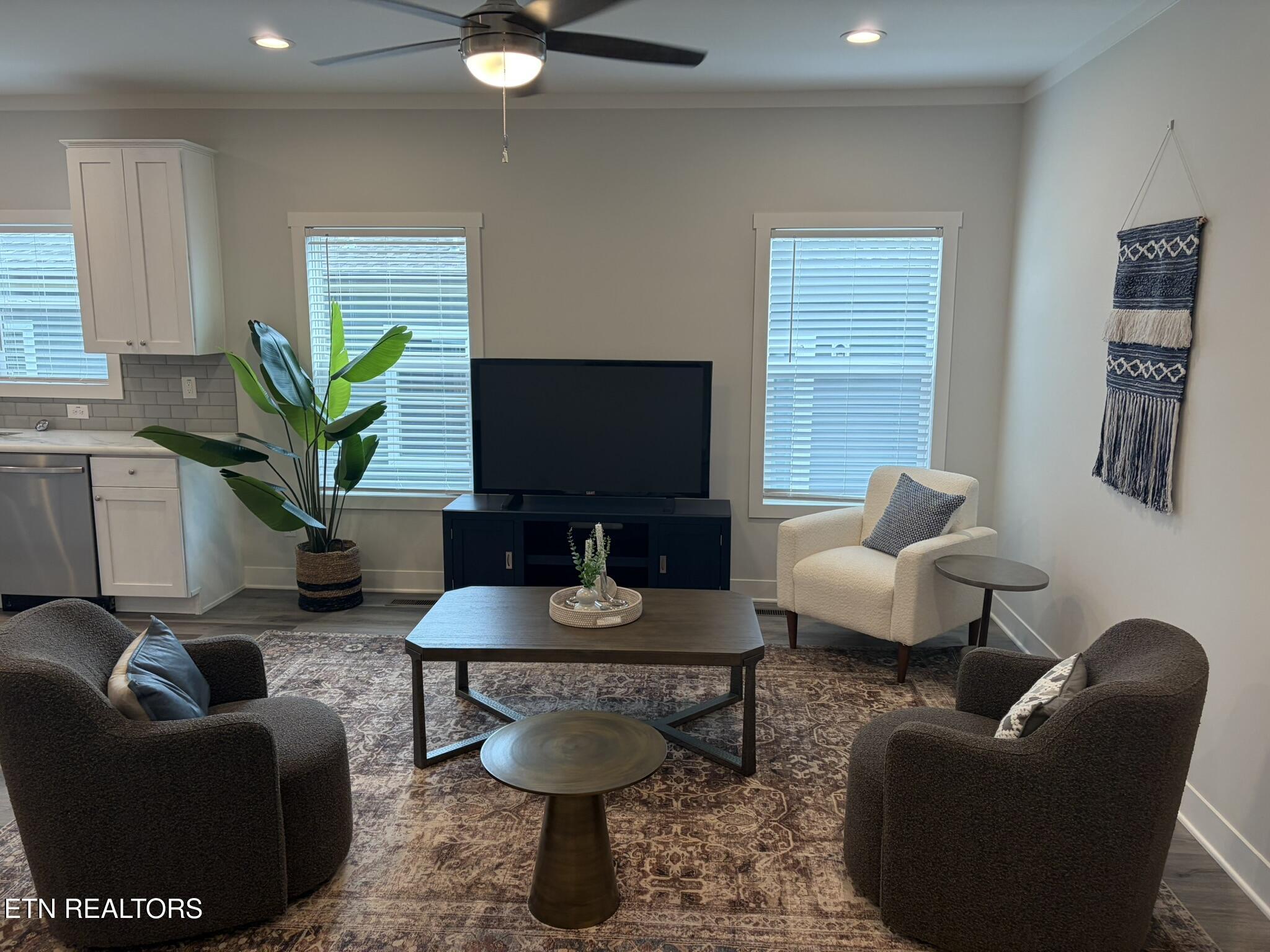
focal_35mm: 26
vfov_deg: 53.1
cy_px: 476
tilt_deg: -9.8
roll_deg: +0.2
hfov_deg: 67.3
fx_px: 954
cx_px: 635
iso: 80
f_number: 1.6
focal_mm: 5.96
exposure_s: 1/120
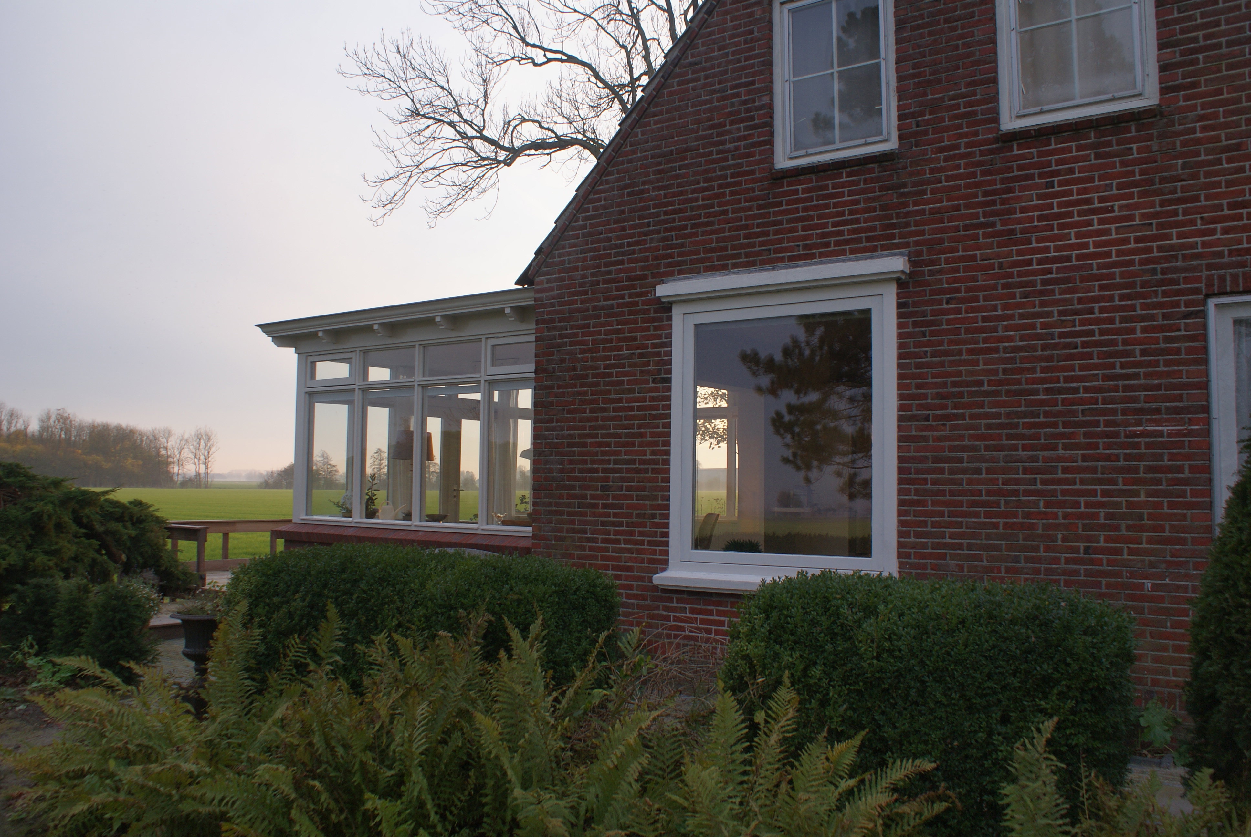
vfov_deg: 43.7
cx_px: 626
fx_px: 1044
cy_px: 418
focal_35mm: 30
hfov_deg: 61.9
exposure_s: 1/40
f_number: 5.6
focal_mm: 20
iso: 100
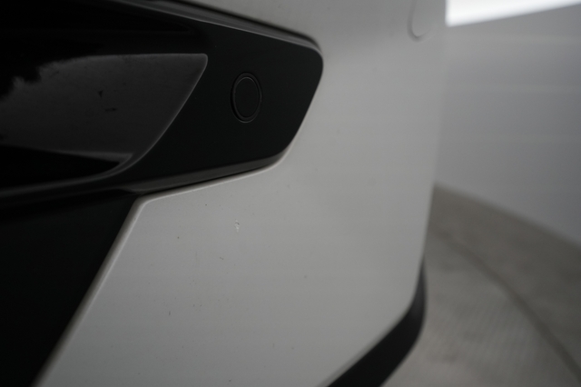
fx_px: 452
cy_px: 194
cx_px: 290
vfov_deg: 46.4
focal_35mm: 28
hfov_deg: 65.5
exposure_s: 1/100
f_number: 5.6
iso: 1250
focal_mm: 28
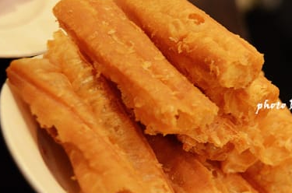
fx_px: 906
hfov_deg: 18.2
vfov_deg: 12.2
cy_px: 107
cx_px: 211
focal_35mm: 112
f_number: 4.5
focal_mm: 50
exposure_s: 1/8
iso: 2500
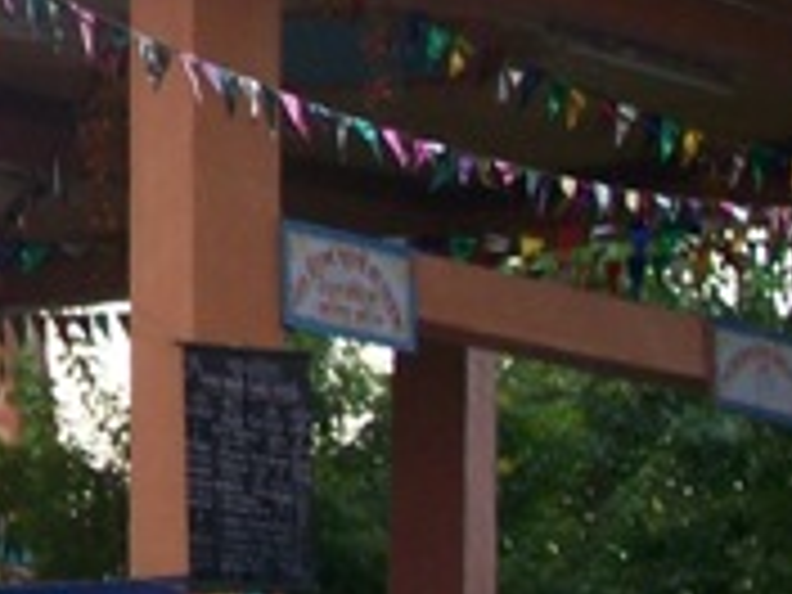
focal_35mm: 204
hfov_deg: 9.5
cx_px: -292
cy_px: -176
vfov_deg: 7.2
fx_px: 4667
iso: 80
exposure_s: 1/26
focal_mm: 7.6
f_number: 3
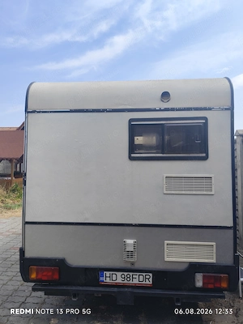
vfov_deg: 73.9
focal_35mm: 23
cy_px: 162
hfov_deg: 58.9
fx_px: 215
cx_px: 122
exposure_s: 1/1057
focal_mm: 6.19
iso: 50
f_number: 1.65
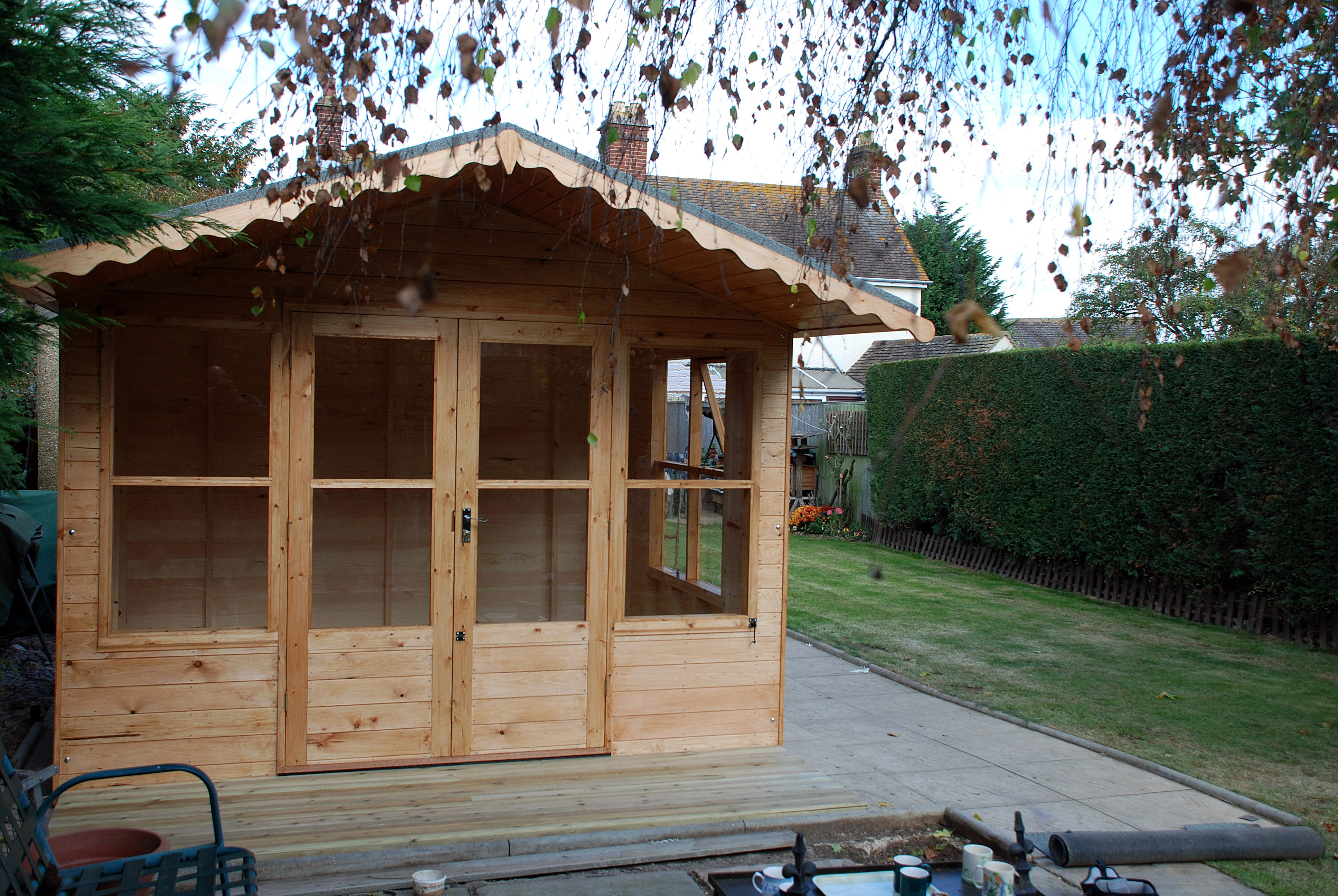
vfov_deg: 37.0
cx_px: 669
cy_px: 448
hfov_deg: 53.1
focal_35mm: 36
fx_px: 1340
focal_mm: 24
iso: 110
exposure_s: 1/125
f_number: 5.6
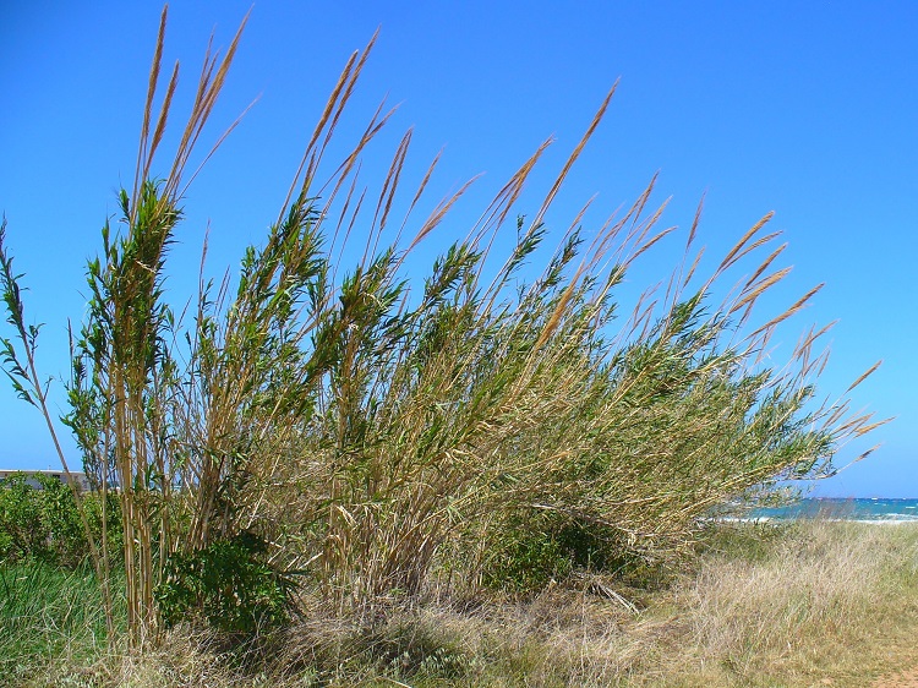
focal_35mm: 37
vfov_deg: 38.6
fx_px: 981
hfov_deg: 50.2
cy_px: 344
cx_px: 459
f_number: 5.6
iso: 64
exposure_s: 1/320
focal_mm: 6.1
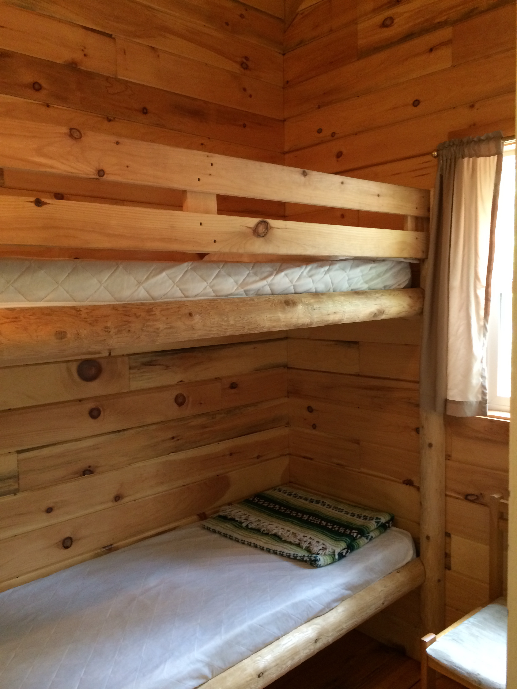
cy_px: 344
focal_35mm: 30
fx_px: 597
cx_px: 258
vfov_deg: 60.0
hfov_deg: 46.8
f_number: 2.2
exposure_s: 1/30
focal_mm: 4.12
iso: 250
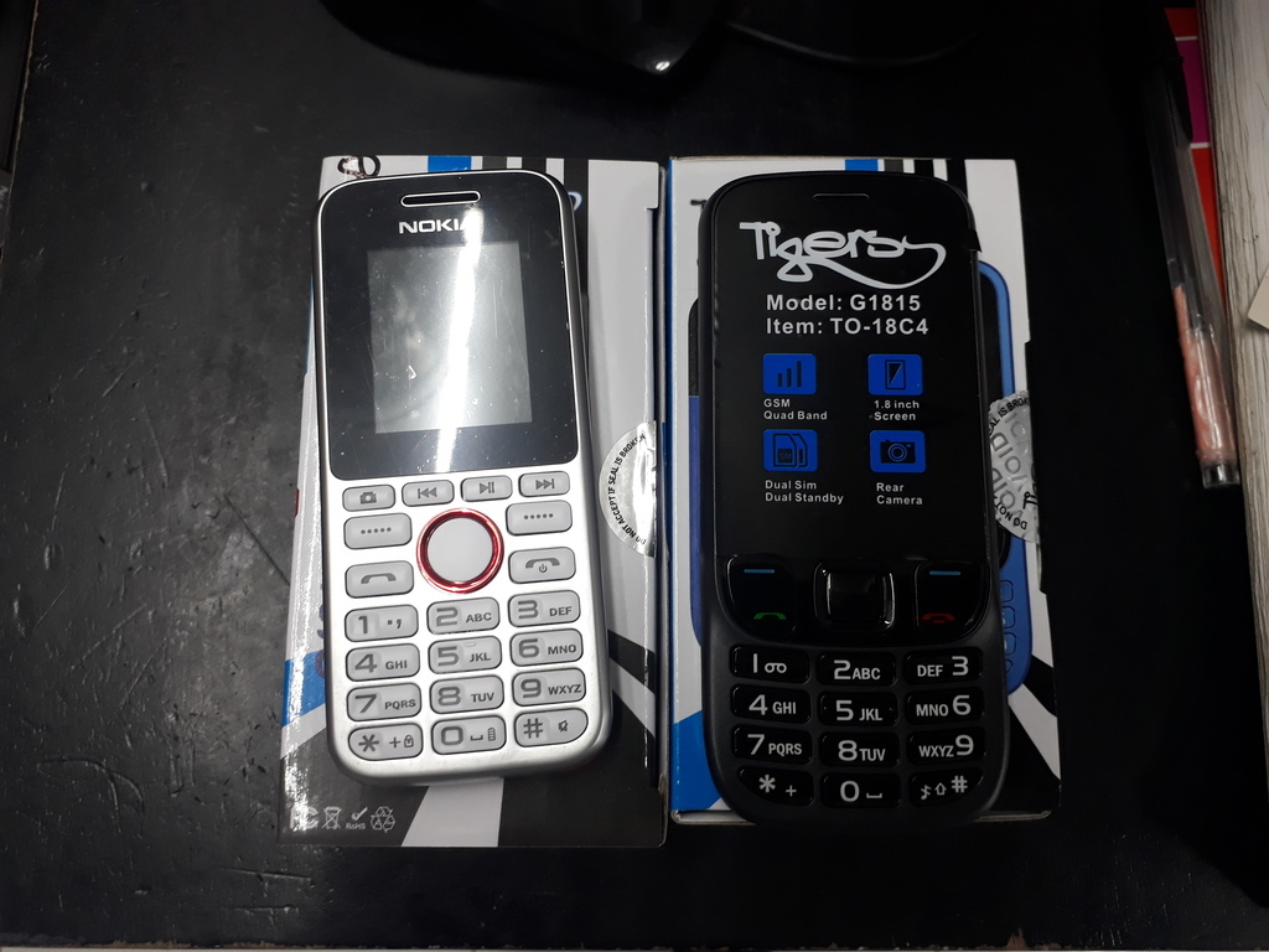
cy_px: 476
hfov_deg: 65.3
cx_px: 634
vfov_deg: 51.4
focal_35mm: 27
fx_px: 990
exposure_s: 1/30
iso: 80
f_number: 1.9
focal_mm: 3.6
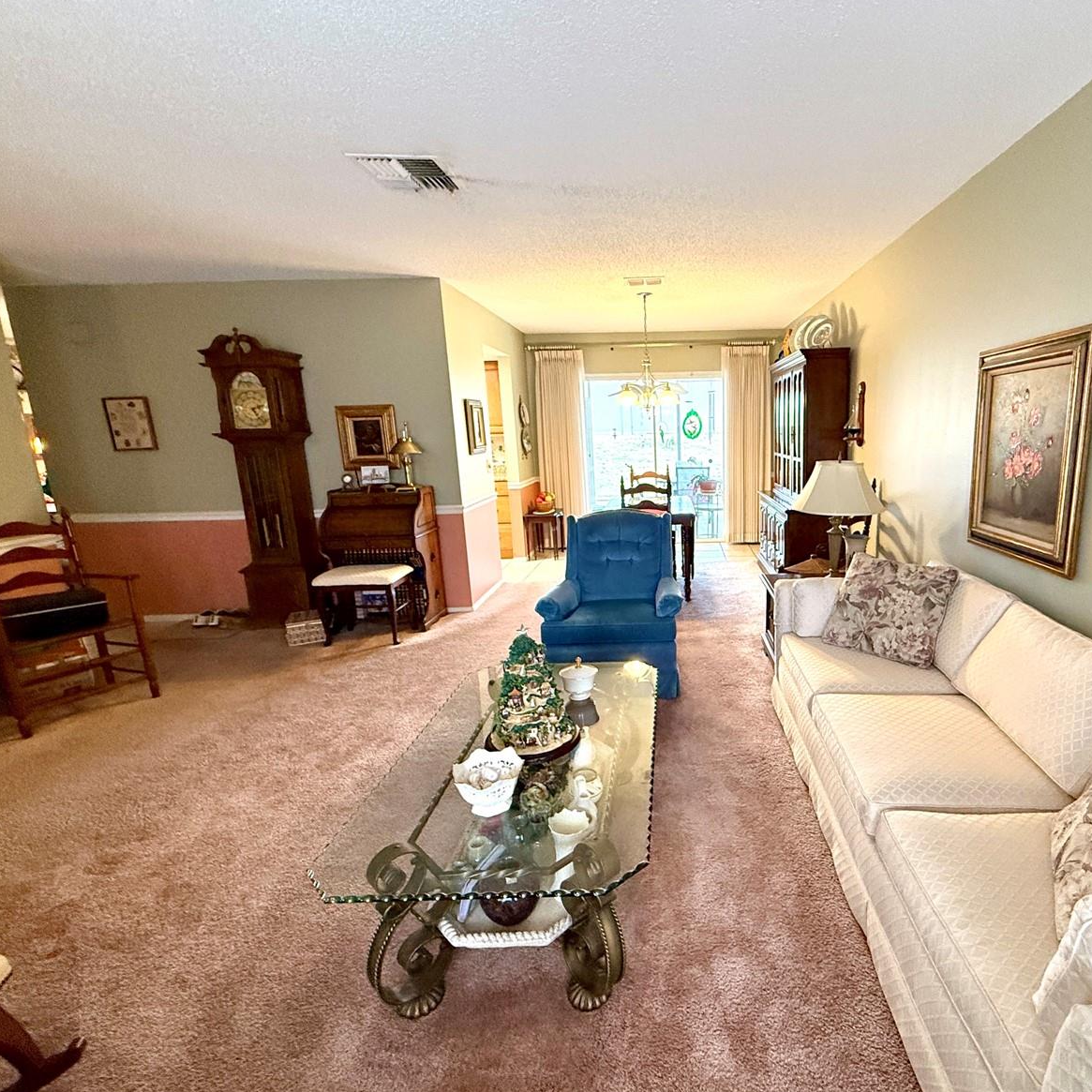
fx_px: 607
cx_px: 684
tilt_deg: -11.8
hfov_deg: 82.3
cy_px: 555
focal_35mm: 17
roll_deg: +1.4
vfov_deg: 84.0
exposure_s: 1/60
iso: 400
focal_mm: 2.22
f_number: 2.2
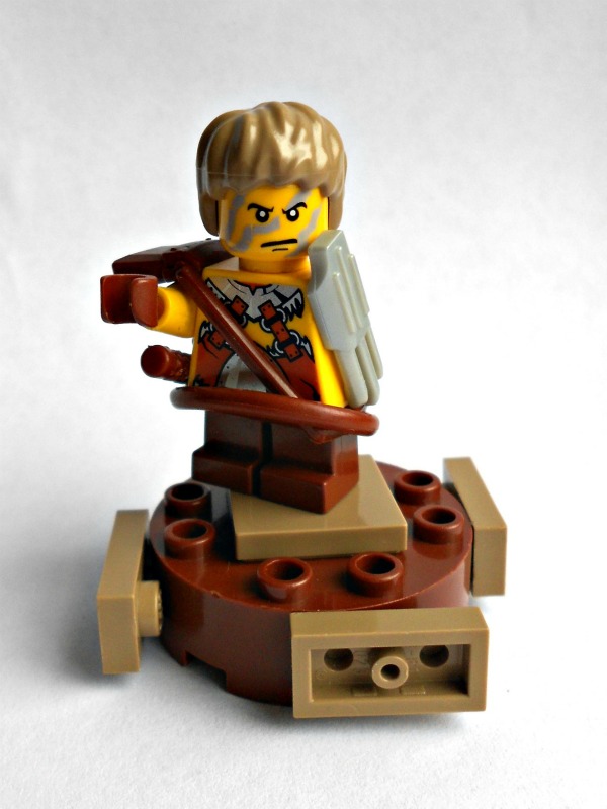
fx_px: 608
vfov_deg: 67.3
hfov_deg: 53.1
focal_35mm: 26
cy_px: 404
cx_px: 304
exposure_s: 1/30
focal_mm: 4.6
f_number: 3.2
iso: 80
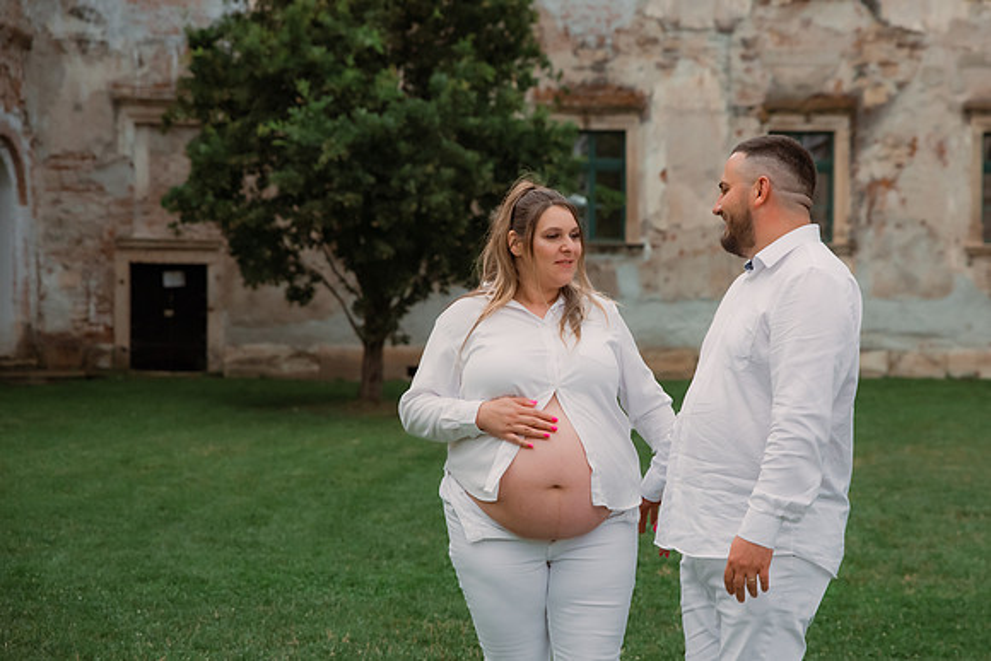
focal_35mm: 81
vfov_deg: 16.8
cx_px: 567
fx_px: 2243
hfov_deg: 24.9
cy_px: 328
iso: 2000
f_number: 3.2
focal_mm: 70
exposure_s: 1/320
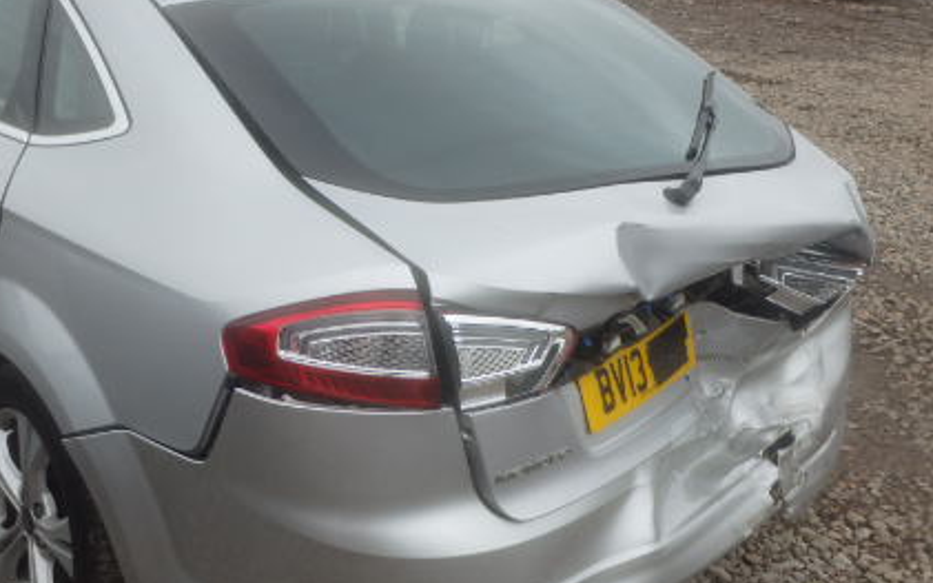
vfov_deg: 22.3
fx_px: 1475
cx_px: 264
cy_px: 346
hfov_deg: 34.6
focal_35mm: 58
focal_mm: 6.4
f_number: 4.5
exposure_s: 1/100
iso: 125
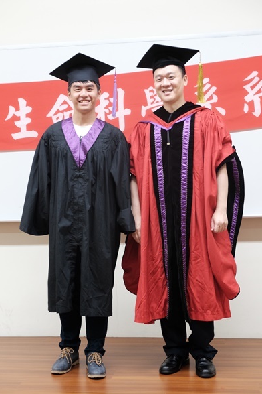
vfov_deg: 39.6
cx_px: 130
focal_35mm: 50
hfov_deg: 27.0
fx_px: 546
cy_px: 196
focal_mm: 32.9
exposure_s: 1/105
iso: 1600
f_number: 3.6
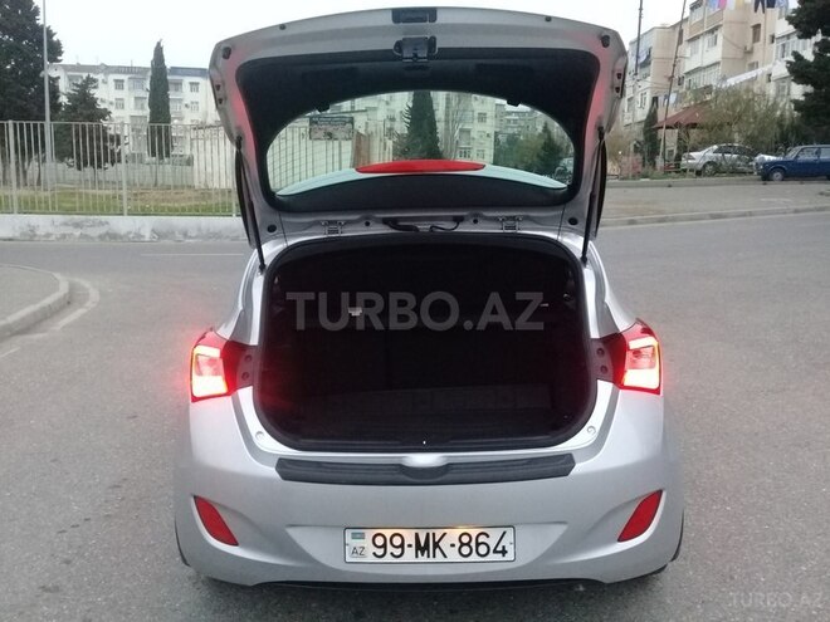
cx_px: 415
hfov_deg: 58.4
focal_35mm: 31
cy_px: 311
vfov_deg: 45.4
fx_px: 743
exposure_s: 1/20
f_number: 2.2
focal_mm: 3.3
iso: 200
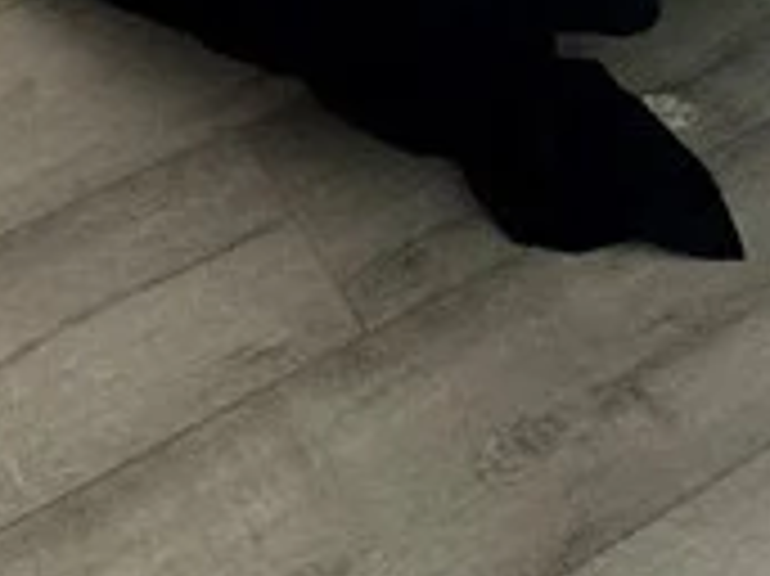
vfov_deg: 11.7
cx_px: -14
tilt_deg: -21.3
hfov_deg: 22.3
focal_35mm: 84
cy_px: -1053
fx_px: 1867
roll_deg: +1.4
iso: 160
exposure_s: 1/120
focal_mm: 2.22
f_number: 2.2
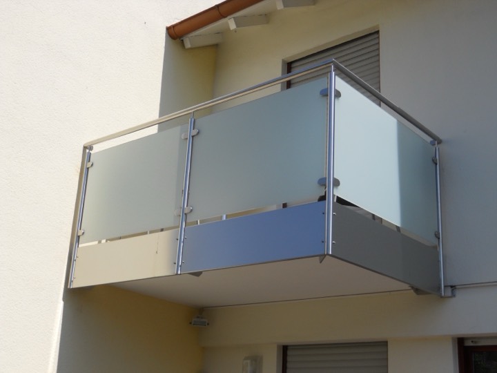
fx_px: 660
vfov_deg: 31.5
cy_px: 186
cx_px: 248
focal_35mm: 46
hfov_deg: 41.2
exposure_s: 1/320
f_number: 6.8
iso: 80
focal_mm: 8.3
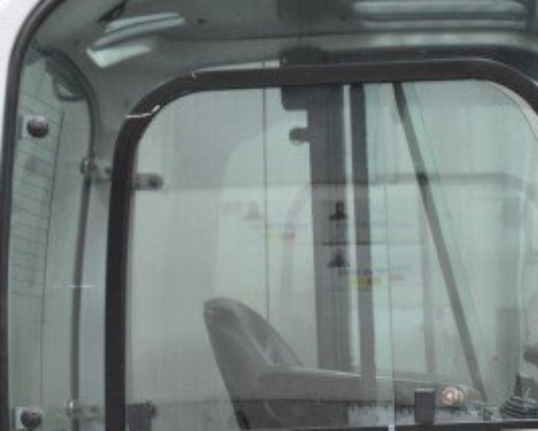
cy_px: 484
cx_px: 560
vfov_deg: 12.0
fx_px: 2023
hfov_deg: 14.8
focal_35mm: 127
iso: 1600
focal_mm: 20
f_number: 4.5
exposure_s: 1/30
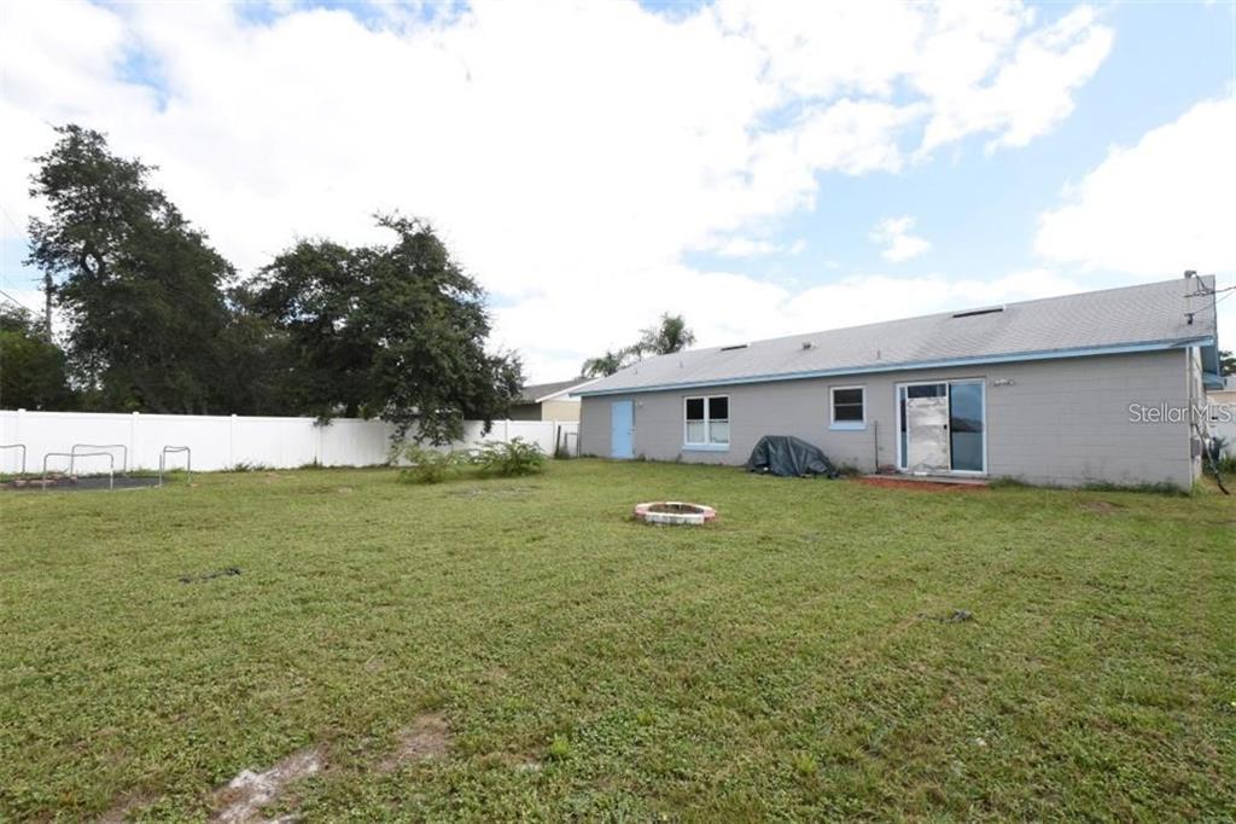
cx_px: 618
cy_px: 412
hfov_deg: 100.4
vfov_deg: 77.3
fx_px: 515
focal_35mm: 15
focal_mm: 10
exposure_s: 1/500
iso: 800
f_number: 11
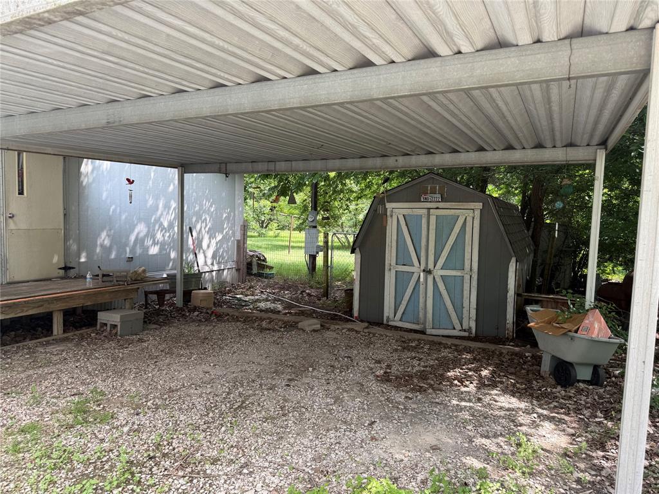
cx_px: 330
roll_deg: -1.6
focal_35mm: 24
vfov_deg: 56.8
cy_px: 247
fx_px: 457
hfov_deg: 71.6
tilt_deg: -3.6
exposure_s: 1/433
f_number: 1.78
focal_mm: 6.76
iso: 80
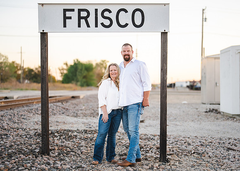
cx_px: 124
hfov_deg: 34.3
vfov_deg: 24.9
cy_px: 93
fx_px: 389
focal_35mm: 57
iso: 320
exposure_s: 1/1000
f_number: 1.2
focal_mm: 50
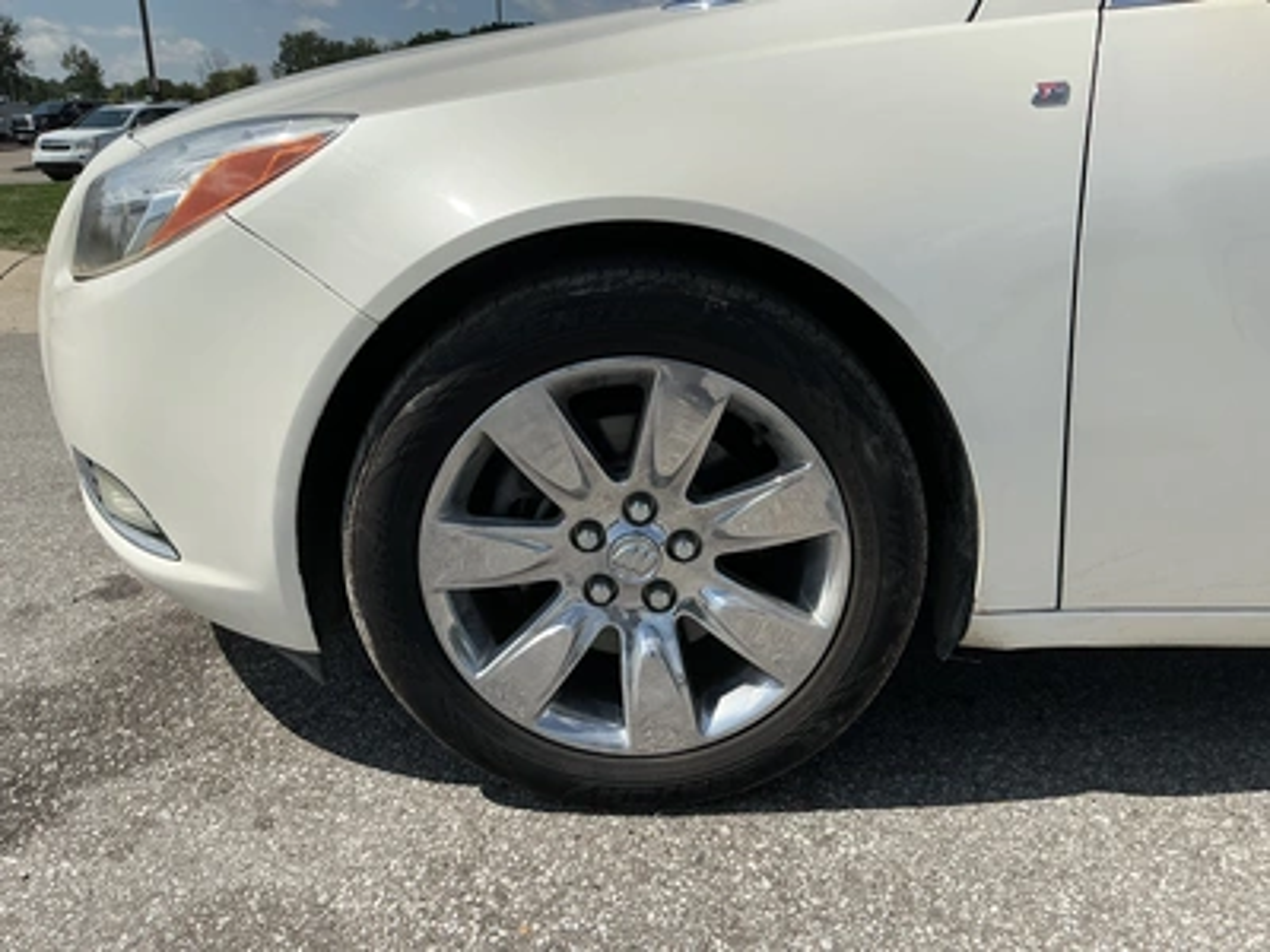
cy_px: 476
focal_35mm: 28
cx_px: 635
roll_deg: -0.5
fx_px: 1027
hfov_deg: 63.4
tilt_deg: -19.5
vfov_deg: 49.7
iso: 25
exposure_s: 1/3125
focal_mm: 3
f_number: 1.8
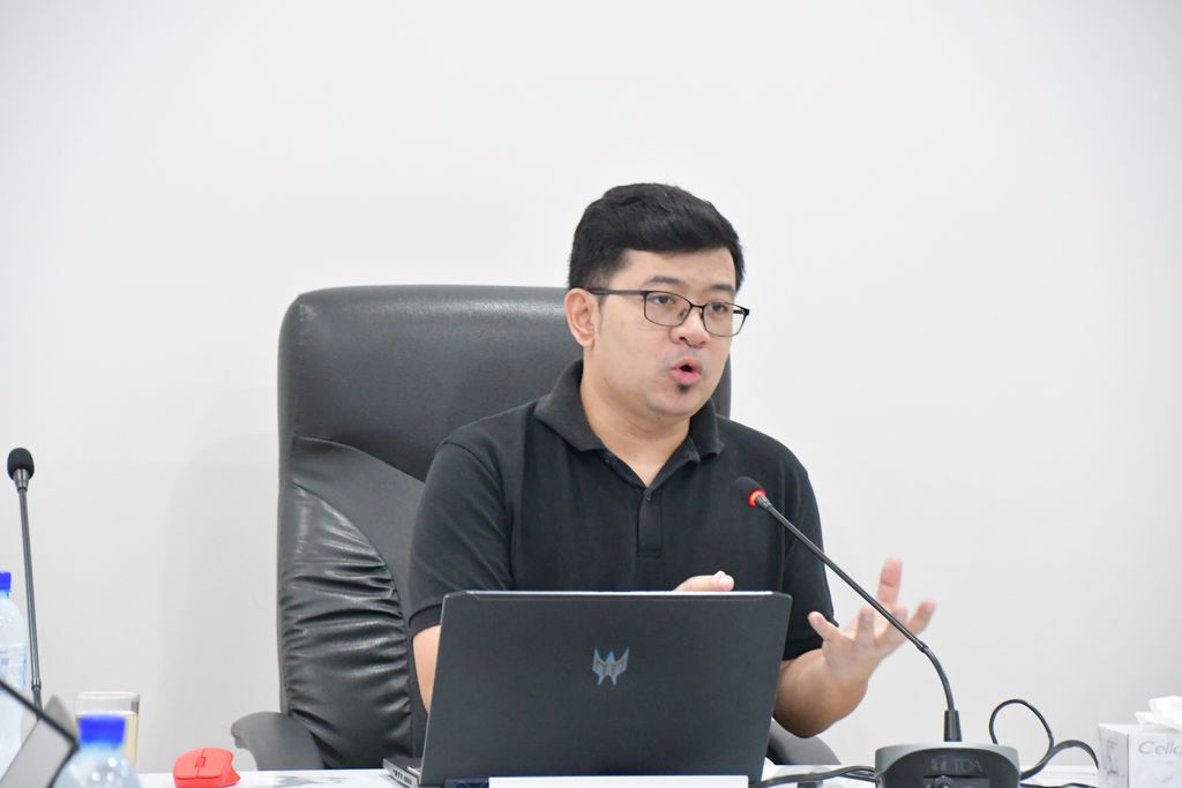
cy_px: 394
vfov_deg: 7.9
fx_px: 5713
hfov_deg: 11.8
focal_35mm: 174
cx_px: 591
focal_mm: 116
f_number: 5.6
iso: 11400
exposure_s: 1/125
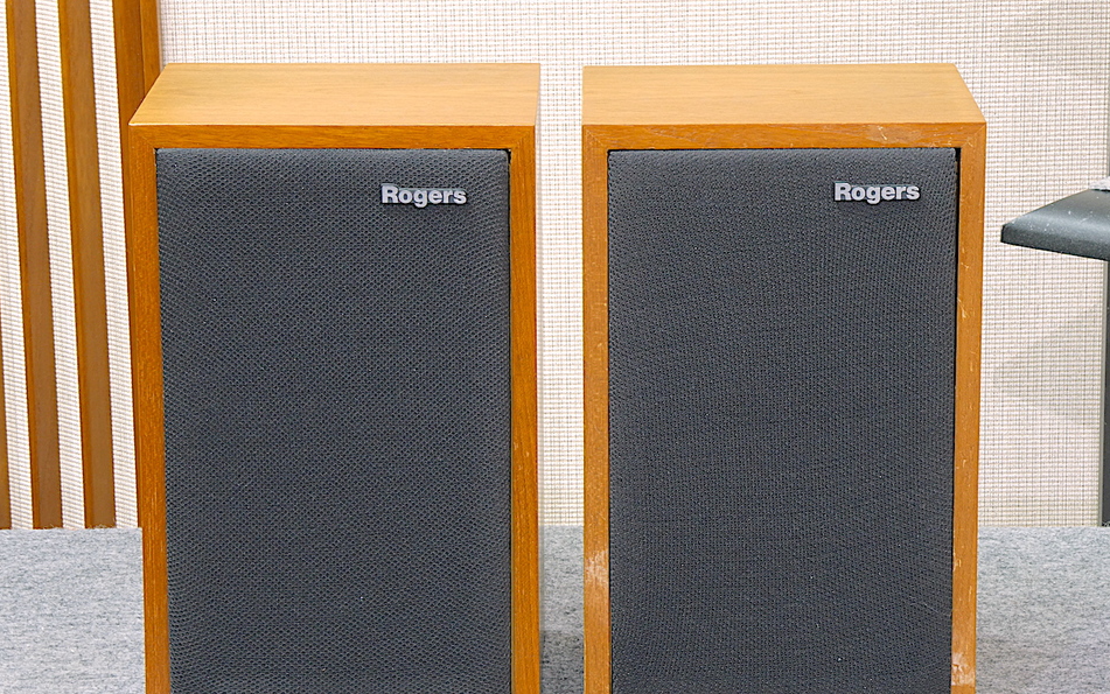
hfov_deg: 17.0
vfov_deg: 10.7
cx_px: 556
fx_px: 3722
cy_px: 371
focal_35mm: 123
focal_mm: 20.6
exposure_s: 2.5
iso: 100
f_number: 8
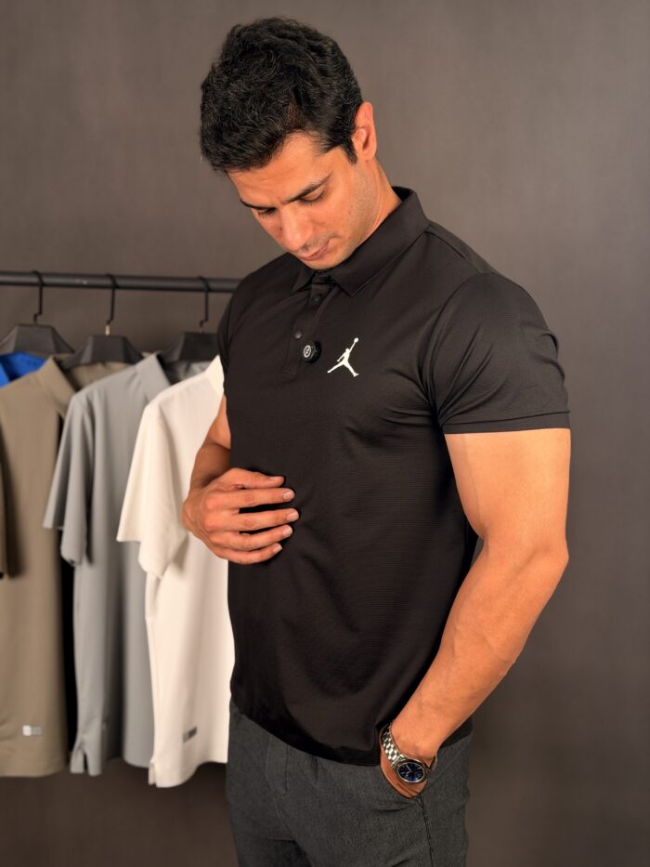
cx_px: 325
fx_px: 1201
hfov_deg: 30.3
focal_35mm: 48
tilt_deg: -8.2
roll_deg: -2.0
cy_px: 434
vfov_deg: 39.7
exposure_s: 1/121
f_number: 1.78
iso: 50
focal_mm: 6.76
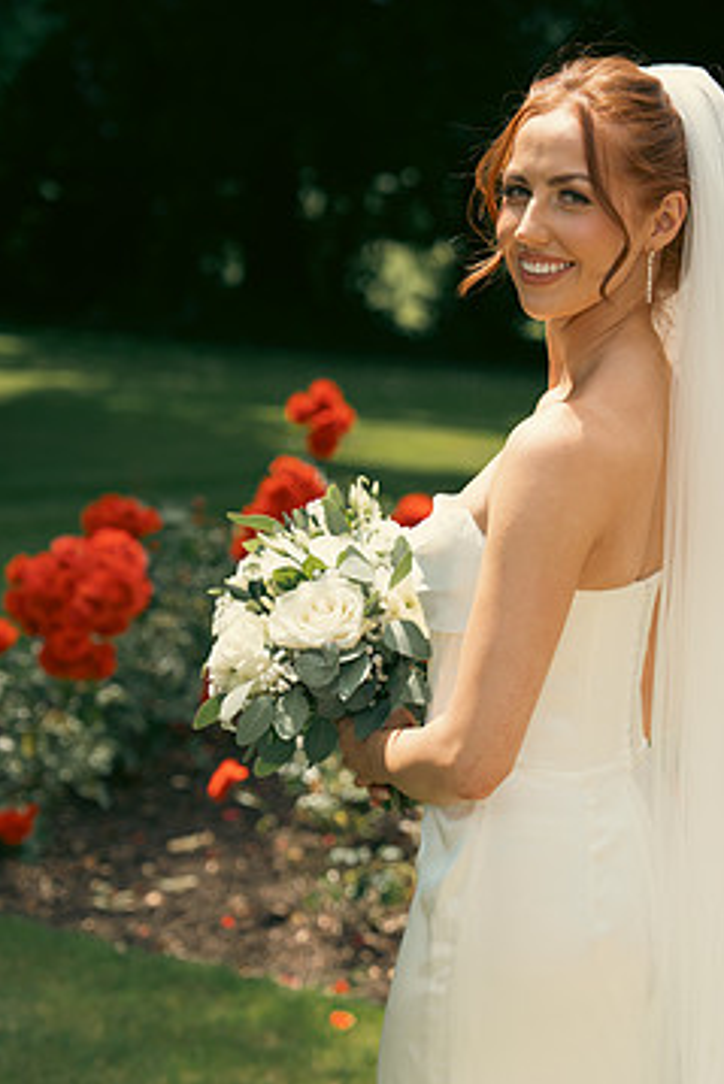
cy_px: 630
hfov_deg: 15.5
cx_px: 427
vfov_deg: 23.1
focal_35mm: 88
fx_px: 2652
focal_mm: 70
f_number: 3.5
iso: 160
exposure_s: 1/1250
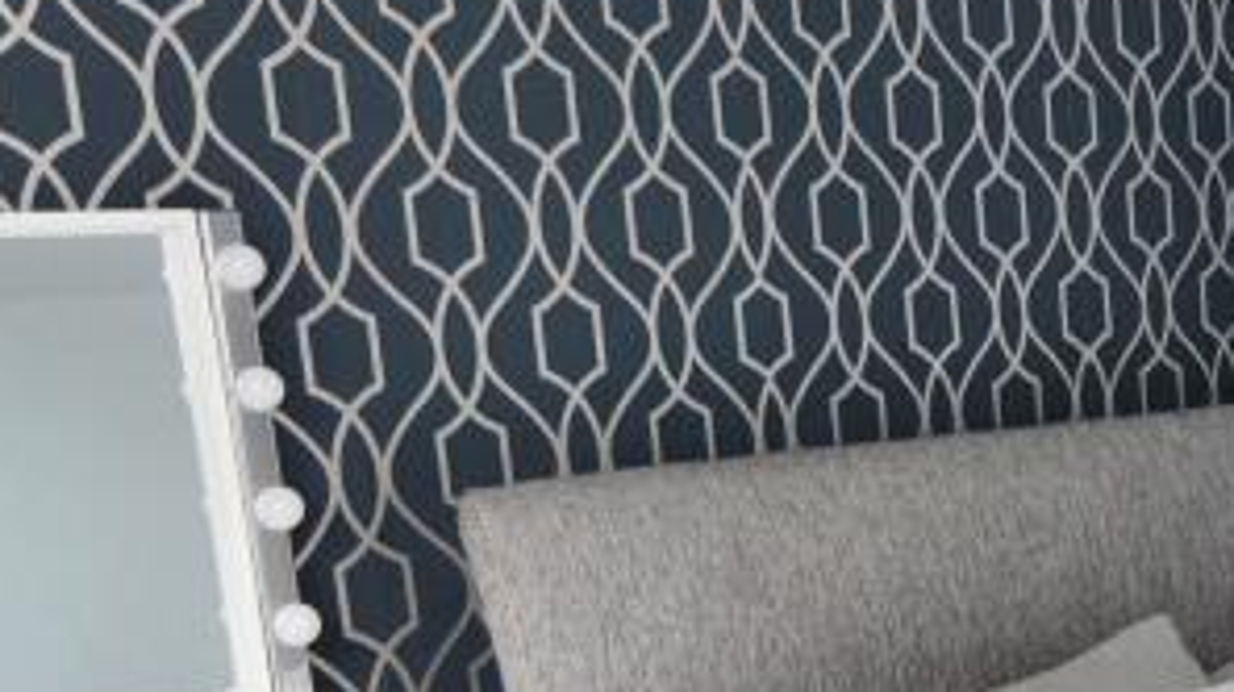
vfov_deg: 19.5
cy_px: 694
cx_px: 1326
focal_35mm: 60
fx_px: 1956
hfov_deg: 31.4
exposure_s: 1/60
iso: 400
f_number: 3.2
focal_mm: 11
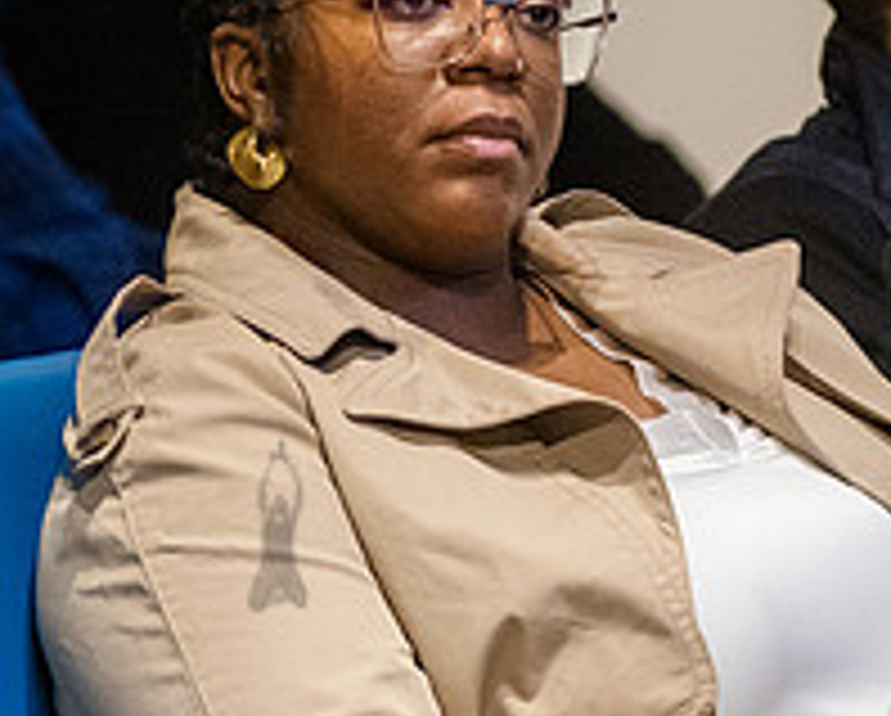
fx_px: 18830
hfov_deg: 2.7
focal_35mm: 713
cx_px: 517
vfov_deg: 2.2
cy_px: 356
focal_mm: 200
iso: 6400
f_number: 3.5
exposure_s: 1/160
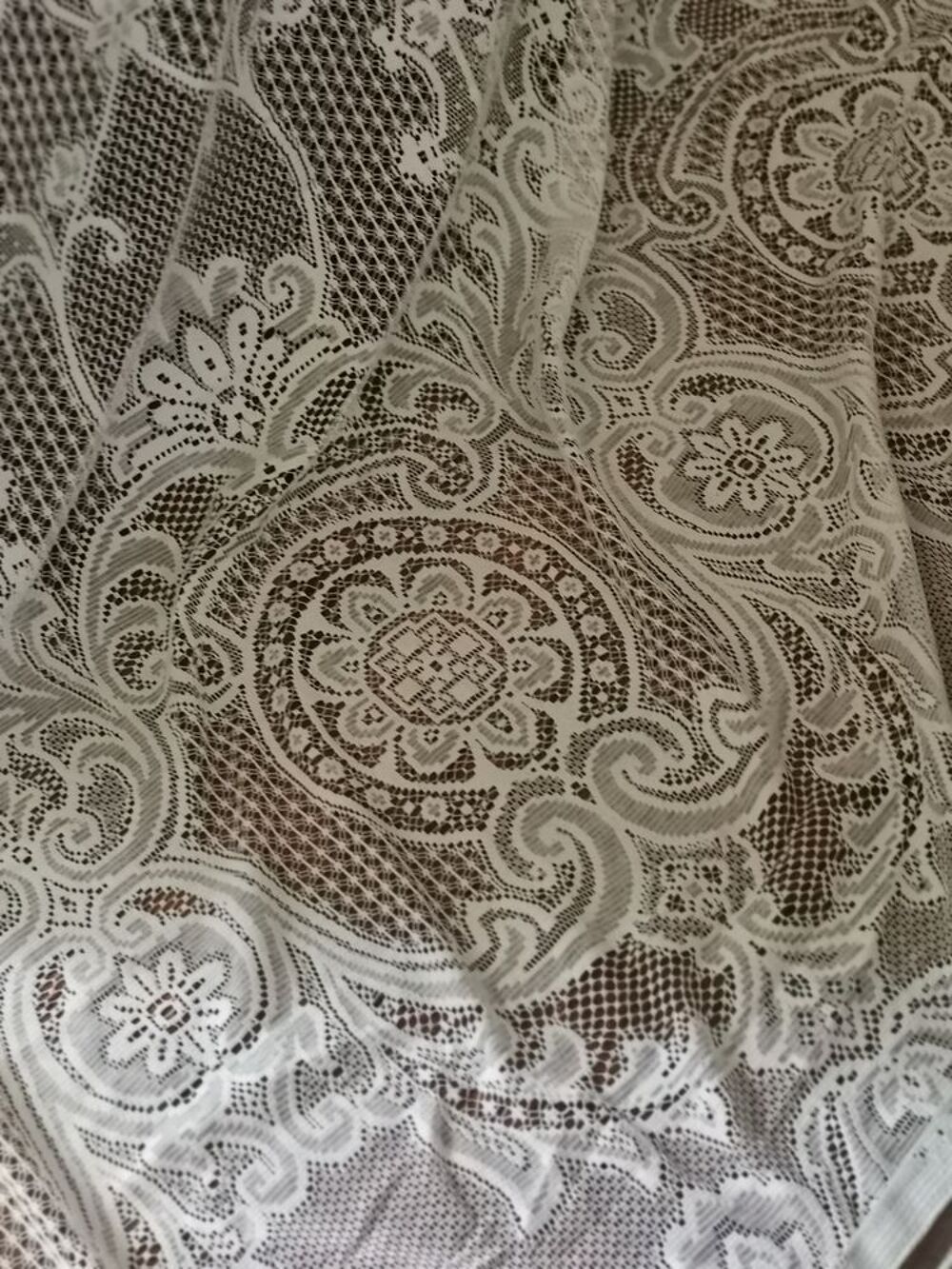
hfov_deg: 27.0
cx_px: 476
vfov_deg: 35.5
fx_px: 1980
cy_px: 634
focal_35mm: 54
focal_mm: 5.58
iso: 320
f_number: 4
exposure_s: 1/33.3
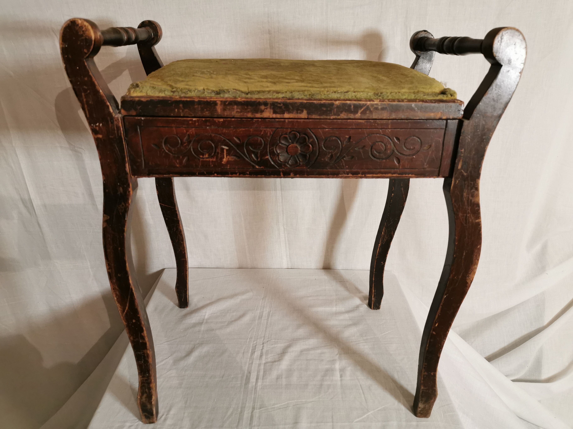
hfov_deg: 65.3
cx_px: 286
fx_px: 447
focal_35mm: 27
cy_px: 214
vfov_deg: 51.4
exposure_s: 1/50
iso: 250
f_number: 1.8
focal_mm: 5.58
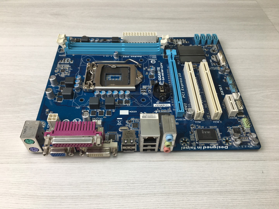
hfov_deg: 61.7
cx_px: 140
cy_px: 104
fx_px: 234
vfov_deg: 48.2
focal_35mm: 29
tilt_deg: -48.1
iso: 25
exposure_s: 1/50
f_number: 2.2
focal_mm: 4.15
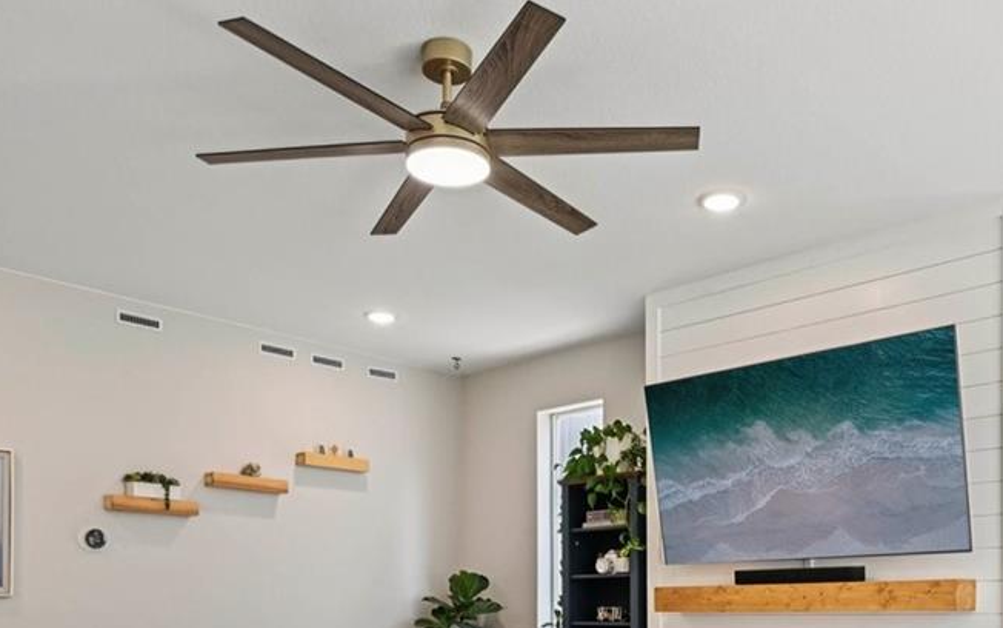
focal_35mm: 35
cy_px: 596
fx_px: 957
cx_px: 606
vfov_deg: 33.8
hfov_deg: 54.9
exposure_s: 1/15
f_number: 10
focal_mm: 14
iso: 140
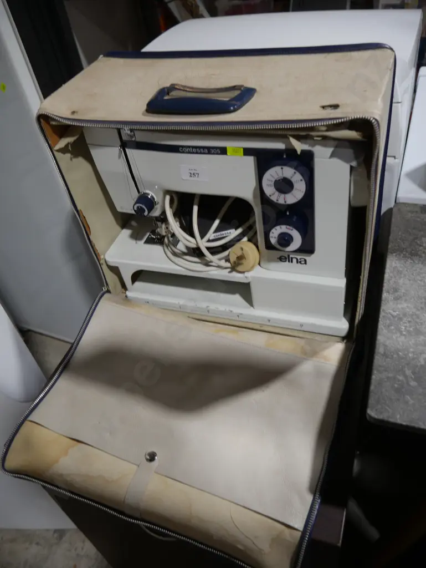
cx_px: 213
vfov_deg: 63.4
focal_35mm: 28
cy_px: 284
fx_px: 459
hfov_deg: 49.8
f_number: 3.5
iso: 200
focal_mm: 14
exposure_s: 1/80
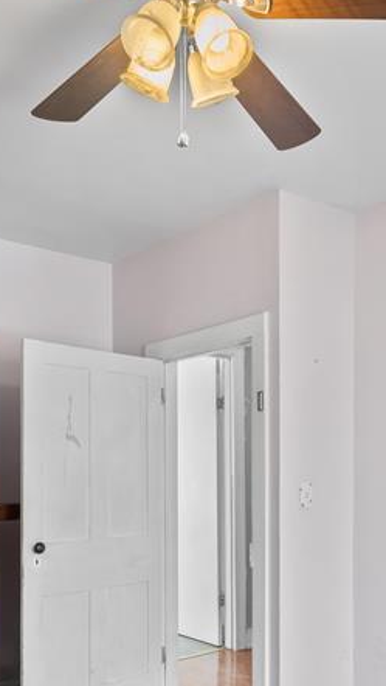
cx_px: 273
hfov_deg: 32.4
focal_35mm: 36
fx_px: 654
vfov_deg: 53.4
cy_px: 490
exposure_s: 1/1.67
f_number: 8
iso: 250
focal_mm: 14
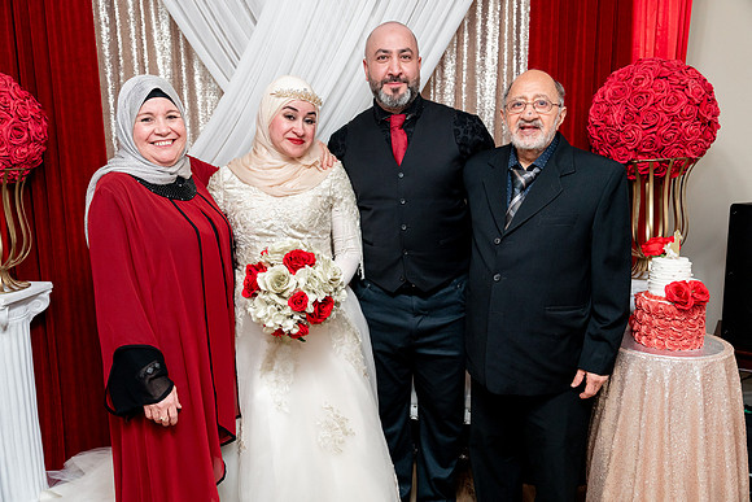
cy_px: 251
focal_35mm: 28
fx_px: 585
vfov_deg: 46.4
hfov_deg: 65.5
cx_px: 376
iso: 1250
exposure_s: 1/160
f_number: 2.8
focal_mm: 28
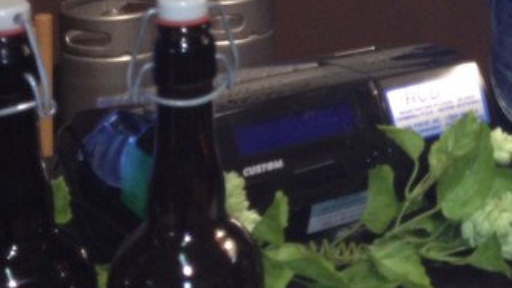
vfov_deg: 9.8
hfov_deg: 17.1
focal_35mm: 118
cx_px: 654
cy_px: -190
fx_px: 1602
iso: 80
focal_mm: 4.28
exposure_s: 1/20
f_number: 2.4
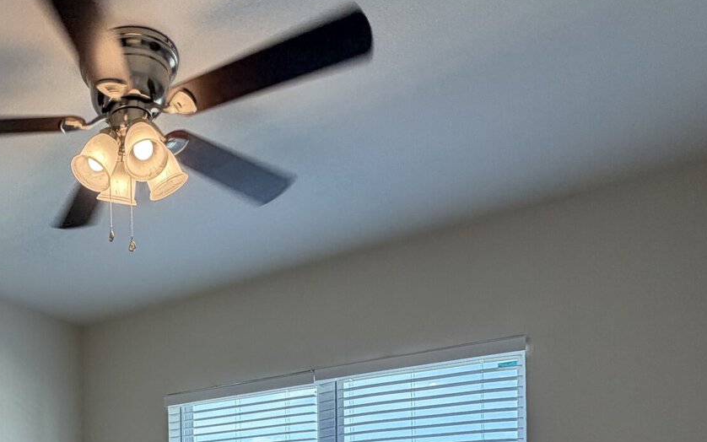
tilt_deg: -1.8
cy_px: 547
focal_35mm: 34
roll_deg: +1.3
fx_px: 655
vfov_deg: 30.7
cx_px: 108
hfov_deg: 51.8
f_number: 2.2
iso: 100
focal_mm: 2.22
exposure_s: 1/120
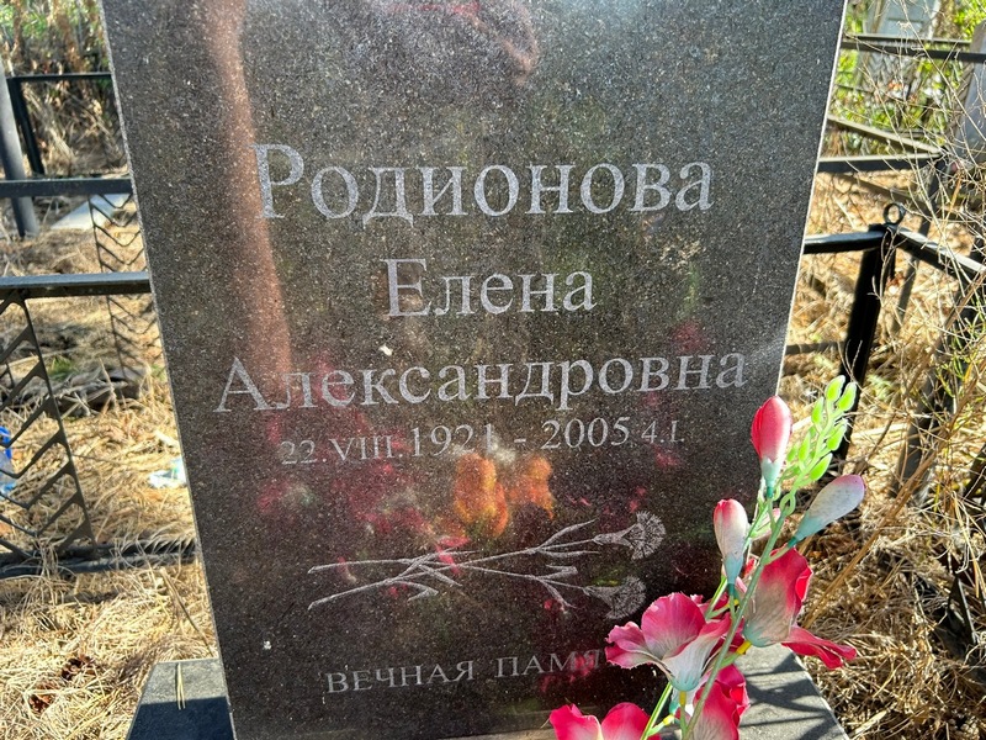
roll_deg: -0.9
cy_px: 370
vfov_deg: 53.1
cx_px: 493
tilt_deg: -28.4
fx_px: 741
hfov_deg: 67.3
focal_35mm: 26
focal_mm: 5.7
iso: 50
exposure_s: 1/252
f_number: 1.5
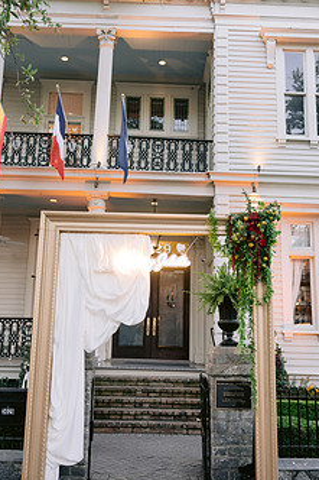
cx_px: 166
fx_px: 506
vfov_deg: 50.7
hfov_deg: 35.0
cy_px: 231
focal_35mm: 38
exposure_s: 1/80
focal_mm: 28
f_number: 4
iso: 800
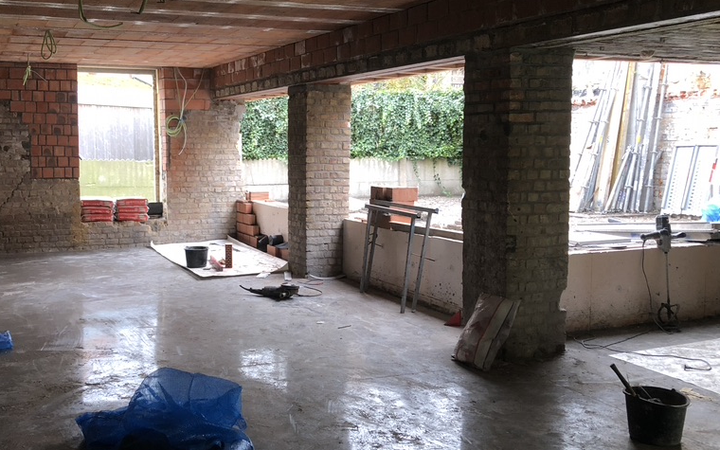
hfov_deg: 49.1
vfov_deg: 32.0
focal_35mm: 40
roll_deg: -0.3
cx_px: 299
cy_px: 222
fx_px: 785
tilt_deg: -3.6
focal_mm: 3.99
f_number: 1.8
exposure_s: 1/20
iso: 40
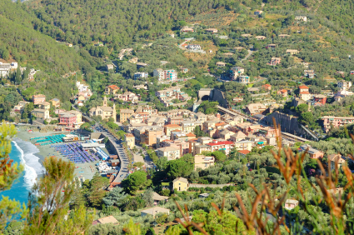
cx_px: 177
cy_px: 118
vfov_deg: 18.1
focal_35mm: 75
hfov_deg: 27.0
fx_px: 736
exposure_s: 1/350
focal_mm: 50
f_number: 9.5
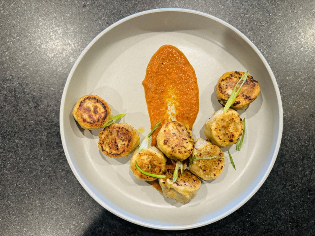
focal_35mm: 24
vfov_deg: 56.8
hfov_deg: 71.6
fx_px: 218
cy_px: 118
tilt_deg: -87.4
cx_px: 158
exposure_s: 1/60
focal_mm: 6.76
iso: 320
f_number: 1.78
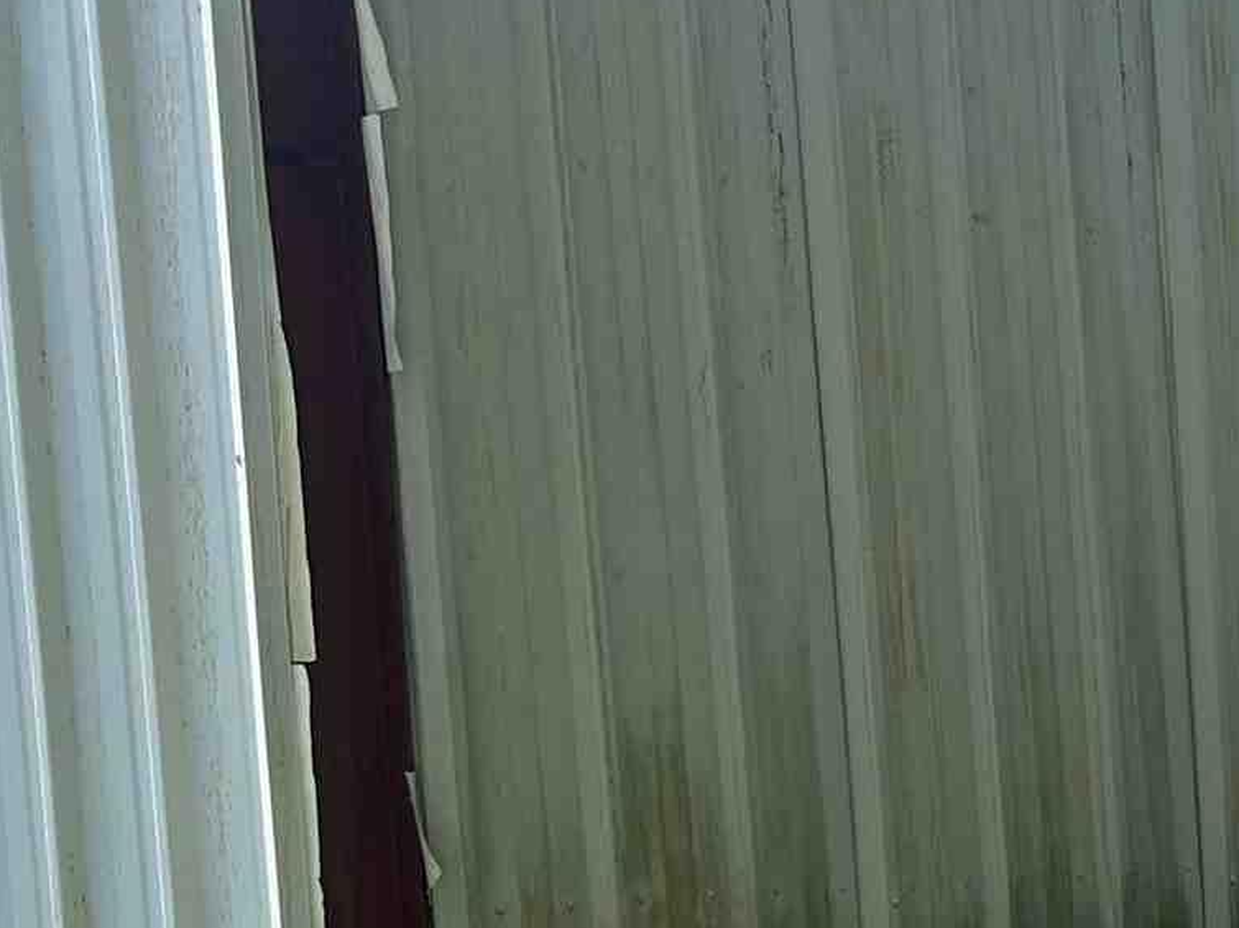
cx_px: 1441
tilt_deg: -3.4
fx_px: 3793
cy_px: 1112
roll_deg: +6.1
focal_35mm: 106
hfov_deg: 17.8
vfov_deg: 13.6
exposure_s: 1/1028
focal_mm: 5.1
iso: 50
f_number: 1.6
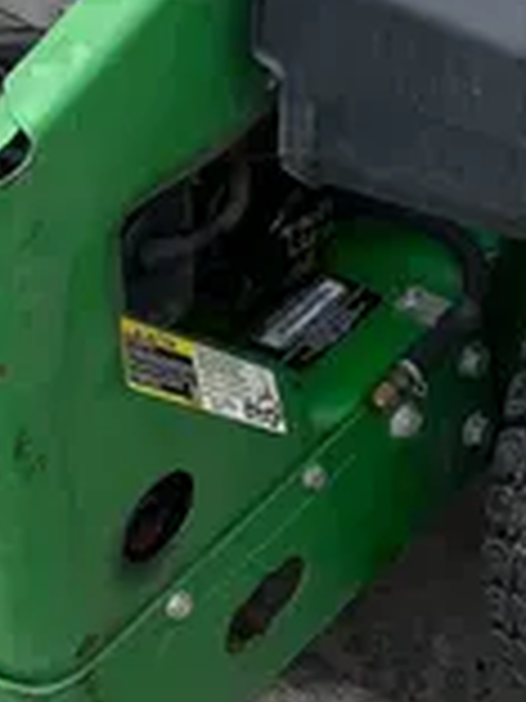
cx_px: 638
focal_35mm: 122
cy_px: -470
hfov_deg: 11.9
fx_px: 2472
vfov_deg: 14.6
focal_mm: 5.1
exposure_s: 1/1497
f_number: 1.6
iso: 50
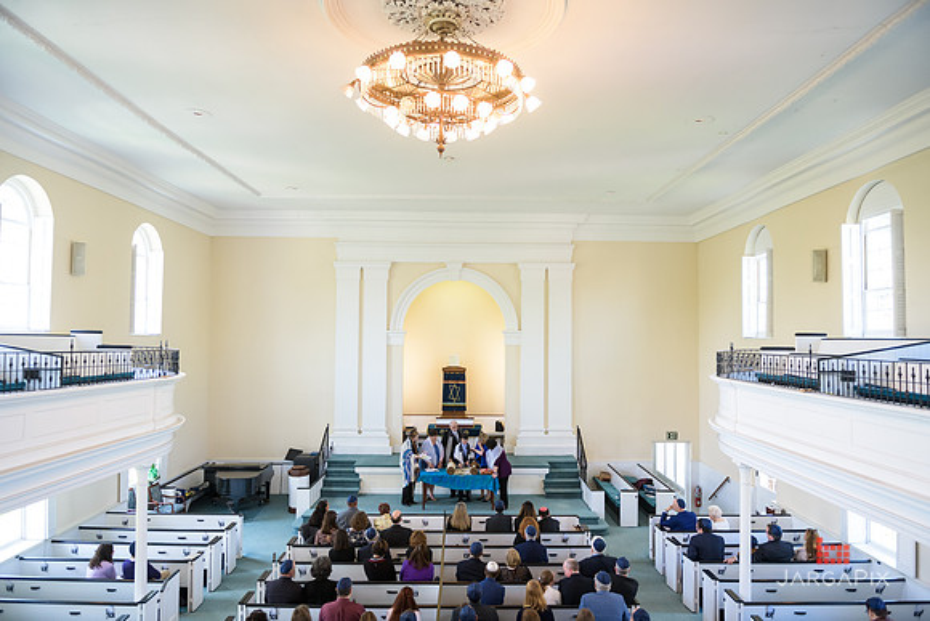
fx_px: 620
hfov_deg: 73.7
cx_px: 465
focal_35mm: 24
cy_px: 310
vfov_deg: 53.2
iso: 1000
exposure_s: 1/160
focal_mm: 24
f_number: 3.2
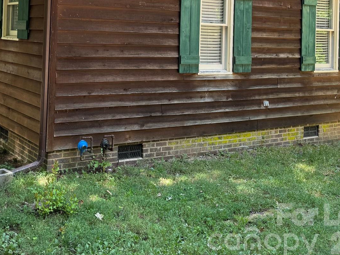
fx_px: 452
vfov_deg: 30.0
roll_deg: -2.2
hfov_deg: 39.8
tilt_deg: +0.3
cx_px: 73
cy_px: 21
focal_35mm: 46
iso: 64
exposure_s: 1/133
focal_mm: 6.76
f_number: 1.78
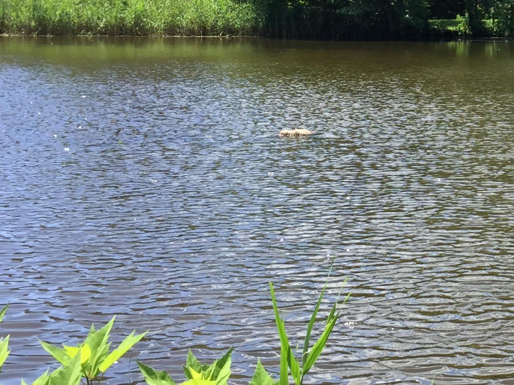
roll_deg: -1.7
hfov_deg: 23.3
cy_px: 41
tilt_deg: -1.6
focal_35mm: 77
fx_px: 1143
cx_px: 610
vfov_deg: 18.8
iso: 32
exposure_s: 1/746
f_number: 2.2
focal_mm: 4.15
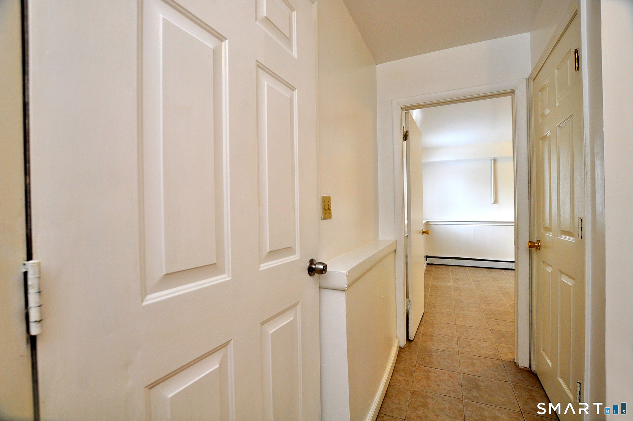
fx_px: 263
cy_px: 210
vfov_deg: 77.2
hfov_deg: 100.5
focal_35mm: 15
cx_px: 316
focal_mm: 10
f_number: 5
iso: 320
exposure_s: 1/30
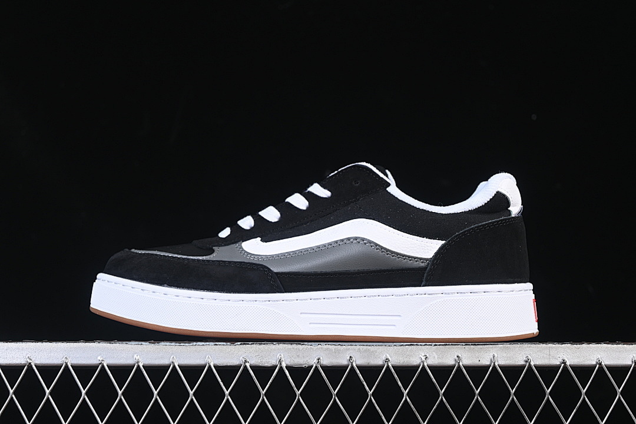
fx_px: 1325
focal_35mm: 75
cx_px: 318
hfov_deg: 27.0
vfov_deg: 18.2
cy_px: 212
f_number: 6.3
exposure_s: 1/60
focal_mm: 50
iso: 160
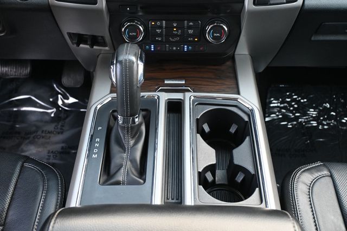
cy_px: 116
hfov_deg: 47.2
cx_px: 174
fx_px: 397
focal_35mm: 41
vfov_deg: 32.4
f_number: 4.5
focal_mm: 27.5
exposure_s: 1/125
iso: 1250
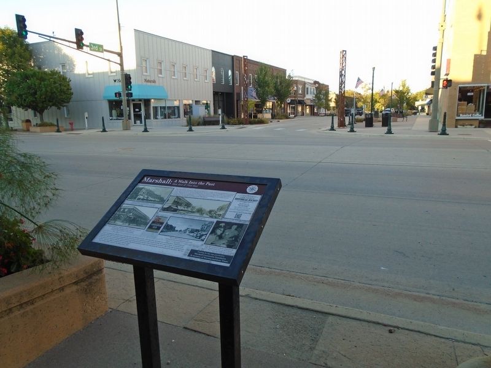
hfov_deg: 67.3
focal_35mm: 26
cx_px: 246
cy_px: 184
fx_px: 369
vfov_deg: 53.1
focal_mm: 4.6
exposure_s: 1/125
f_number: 3.2
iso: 100
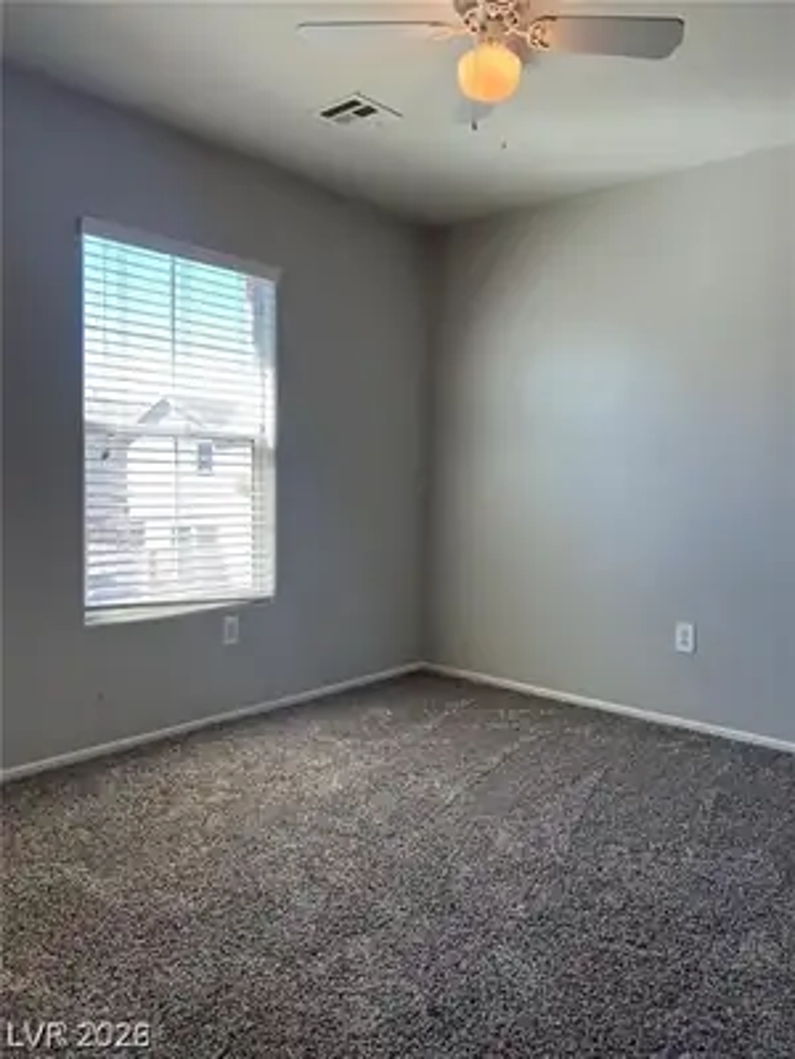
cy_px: 530
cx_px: 398
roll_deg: -0.6
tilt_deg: -2.1
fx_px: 796
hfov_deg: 53.1
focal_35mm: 26
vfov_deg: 67.3
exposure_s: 1/166
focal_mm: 5.7
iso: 50
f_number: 1.5
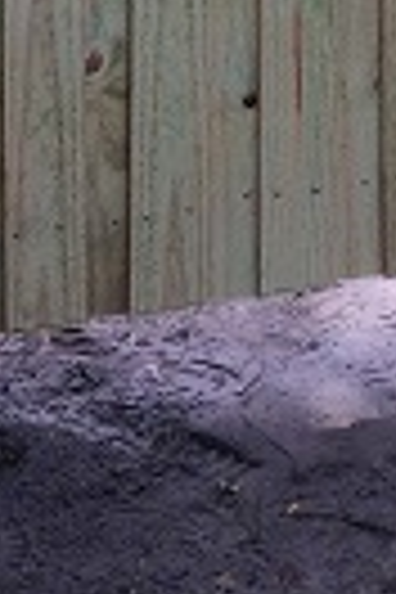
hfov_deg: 9.7
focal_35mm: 142
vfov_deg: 13.4
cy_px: -360
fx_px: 2343
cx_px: 248
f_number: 2.2
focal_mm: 4.12
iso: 32
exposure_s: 1/398
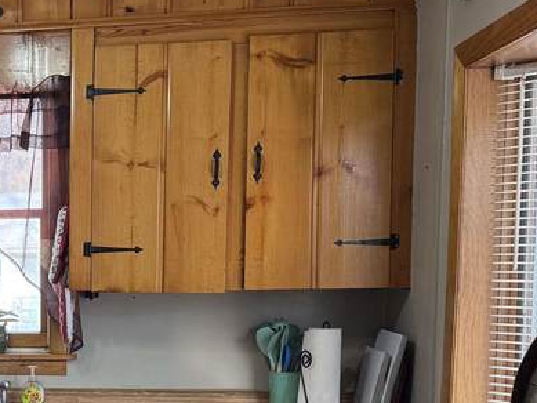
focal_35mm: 79
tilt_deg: -5.1
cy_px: 359
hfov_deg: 22.7
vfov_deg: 18.4
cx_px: -108
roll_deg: +0.5
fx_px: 1226
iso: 200
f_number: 1.78
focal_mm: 6.76
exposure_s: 1/122
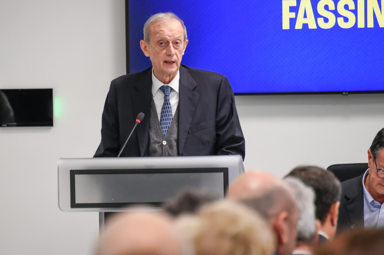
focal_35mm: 300
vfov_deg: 4.6
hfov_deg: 6.9
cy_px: 128
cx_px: 192
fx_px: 3198
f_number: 5.6
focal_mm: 300
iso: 4000
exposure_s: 1/200
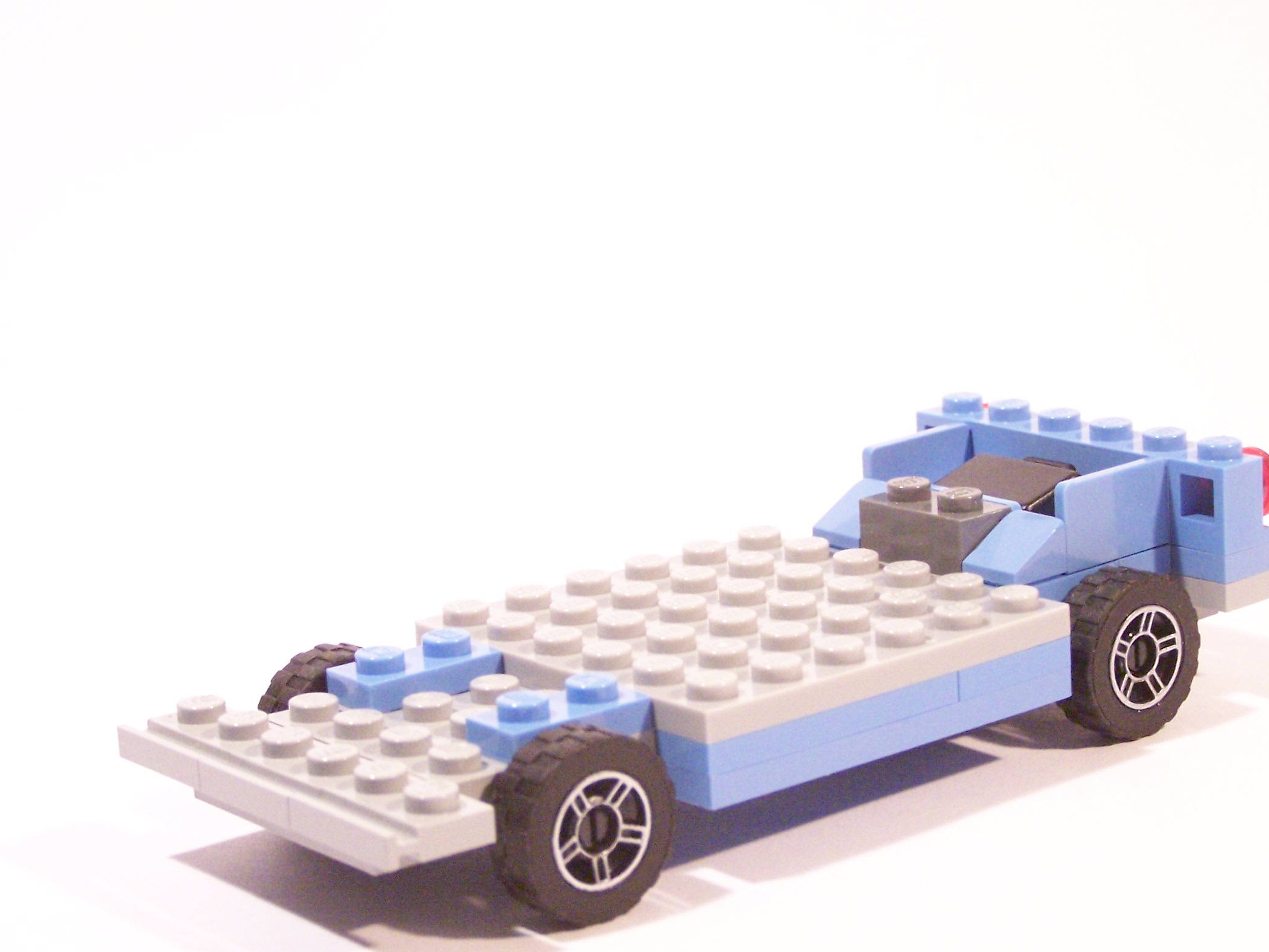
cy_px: 517
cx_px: 725
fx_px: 3043
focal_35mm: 83
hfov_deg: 23.5
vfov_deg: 17.8
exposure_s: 1/30
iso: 400
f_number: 3.2
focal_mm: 11.1
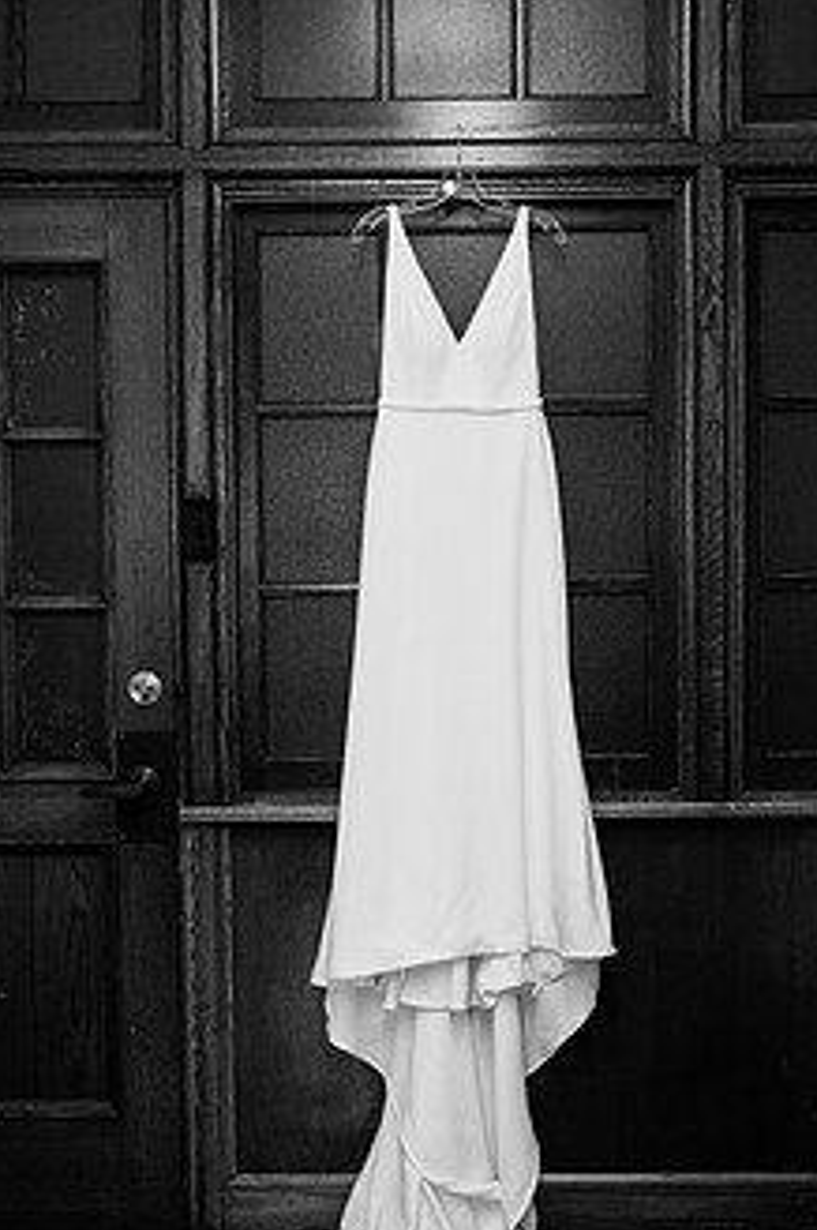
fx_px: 1637
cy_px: 649
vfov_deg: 41.1
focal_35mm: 48
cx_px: 448
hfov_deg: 28.0
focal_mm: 35
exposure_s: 1/250
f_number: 4
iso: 1600
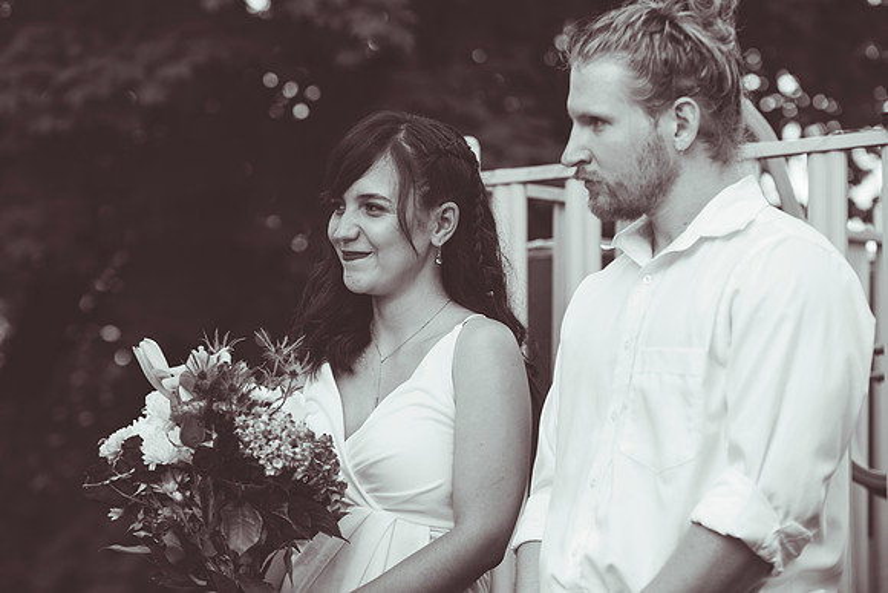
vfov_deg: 11.2
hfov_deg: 16.8
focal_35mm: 122
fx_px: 3010
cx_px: 444
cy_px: 296
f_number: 4
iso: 100
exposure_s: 1/200
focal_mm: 122
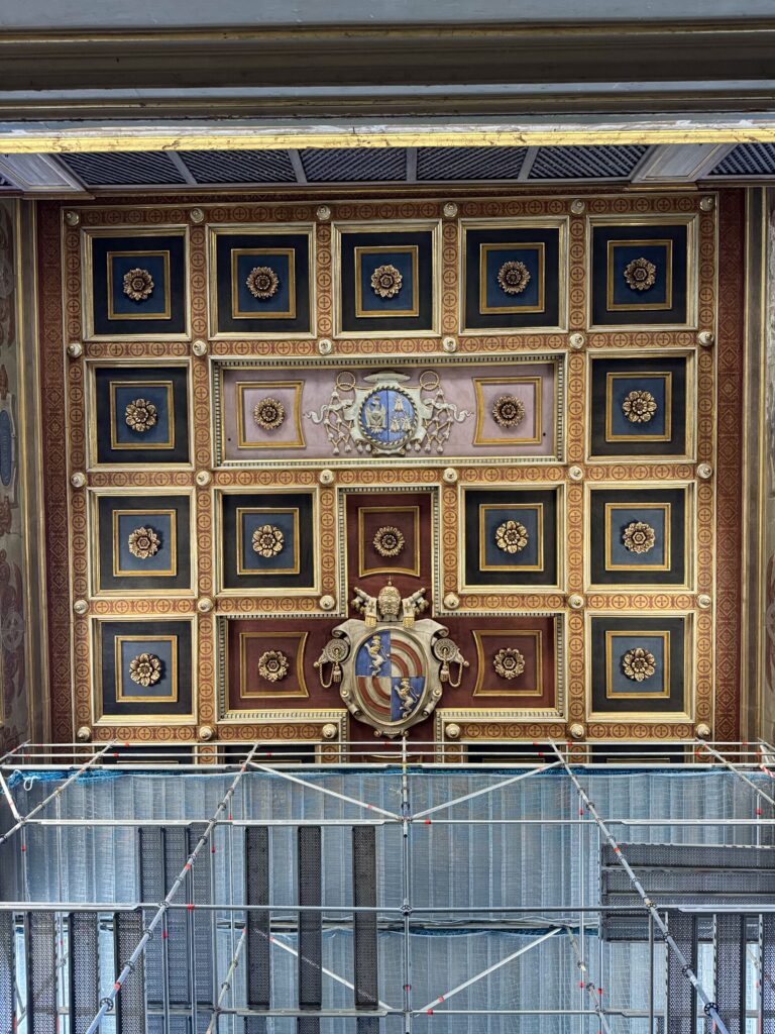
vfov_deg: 71.6
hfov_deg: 56.8
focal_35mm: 24
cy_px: 517
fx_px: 716
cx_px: 388
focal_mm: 6.76
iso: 500
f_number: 1.78
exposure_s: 1/50
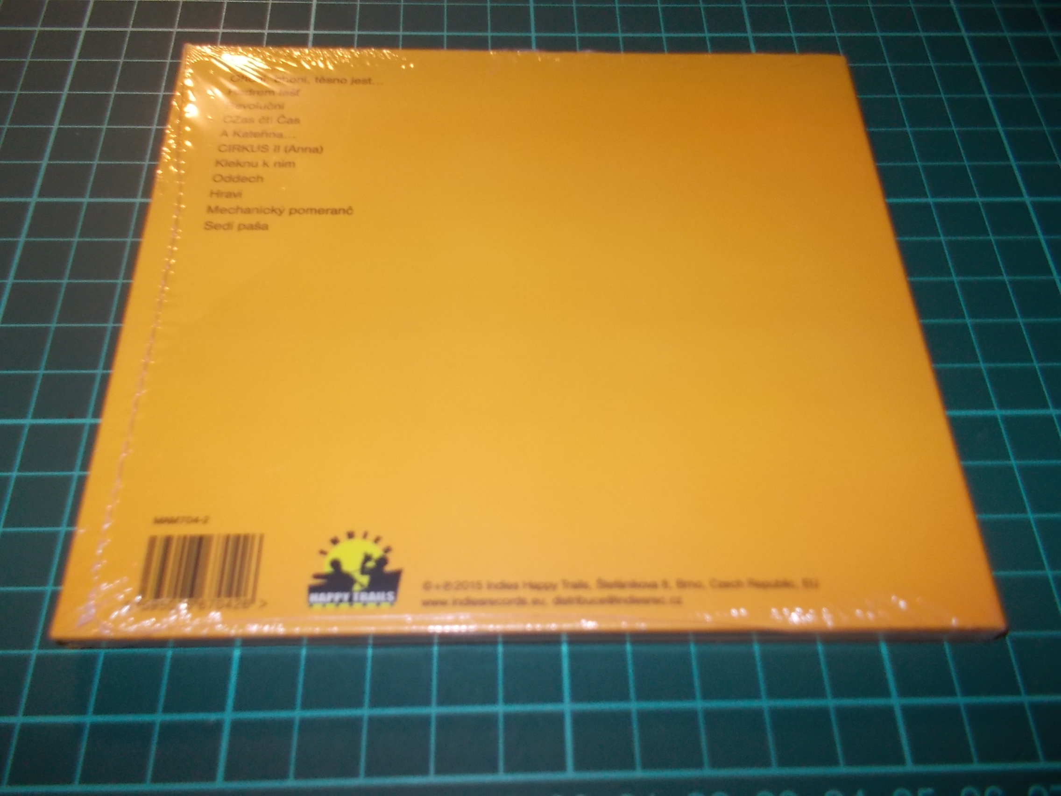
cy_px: 398
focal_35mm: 29
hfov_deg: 61.7
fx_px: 889
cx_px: 530
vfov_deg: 48.2
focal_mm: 4.1
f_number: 3.3
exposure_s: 1/30
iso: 200
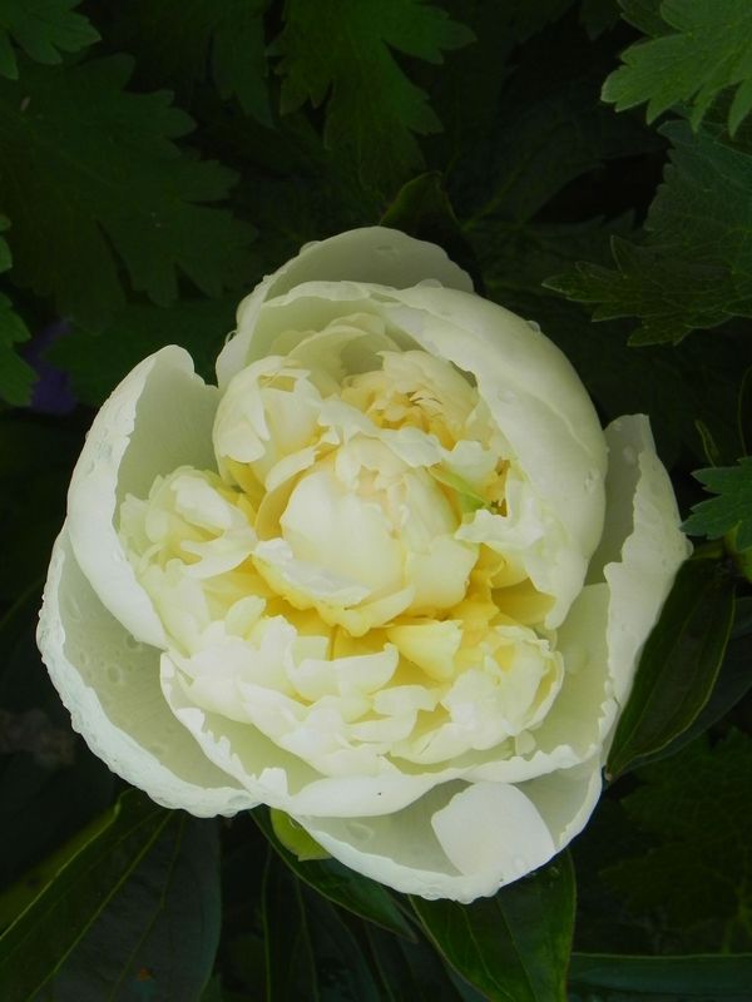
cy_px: 501
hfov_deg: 8.1
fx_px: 5330
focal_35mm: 184
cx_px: 376
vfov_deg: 10.7
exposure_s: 1/320
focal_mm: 32.7
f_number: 5
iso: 160
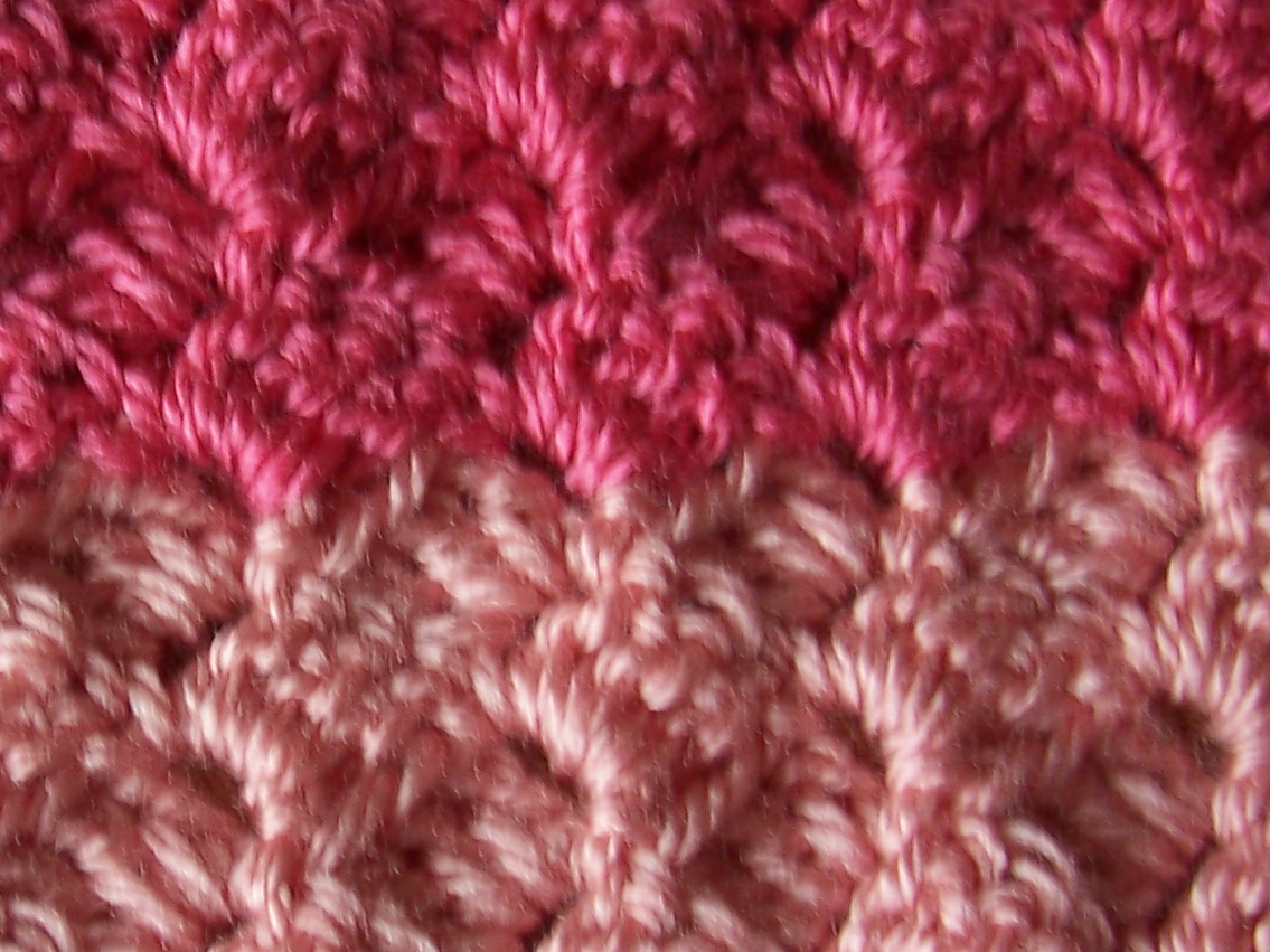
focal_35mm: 69
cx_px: 263
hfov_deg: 27.6
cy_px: 537
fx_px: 2531
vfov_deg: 21.3
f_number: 2.7
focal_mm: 5.6
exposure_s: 1/30
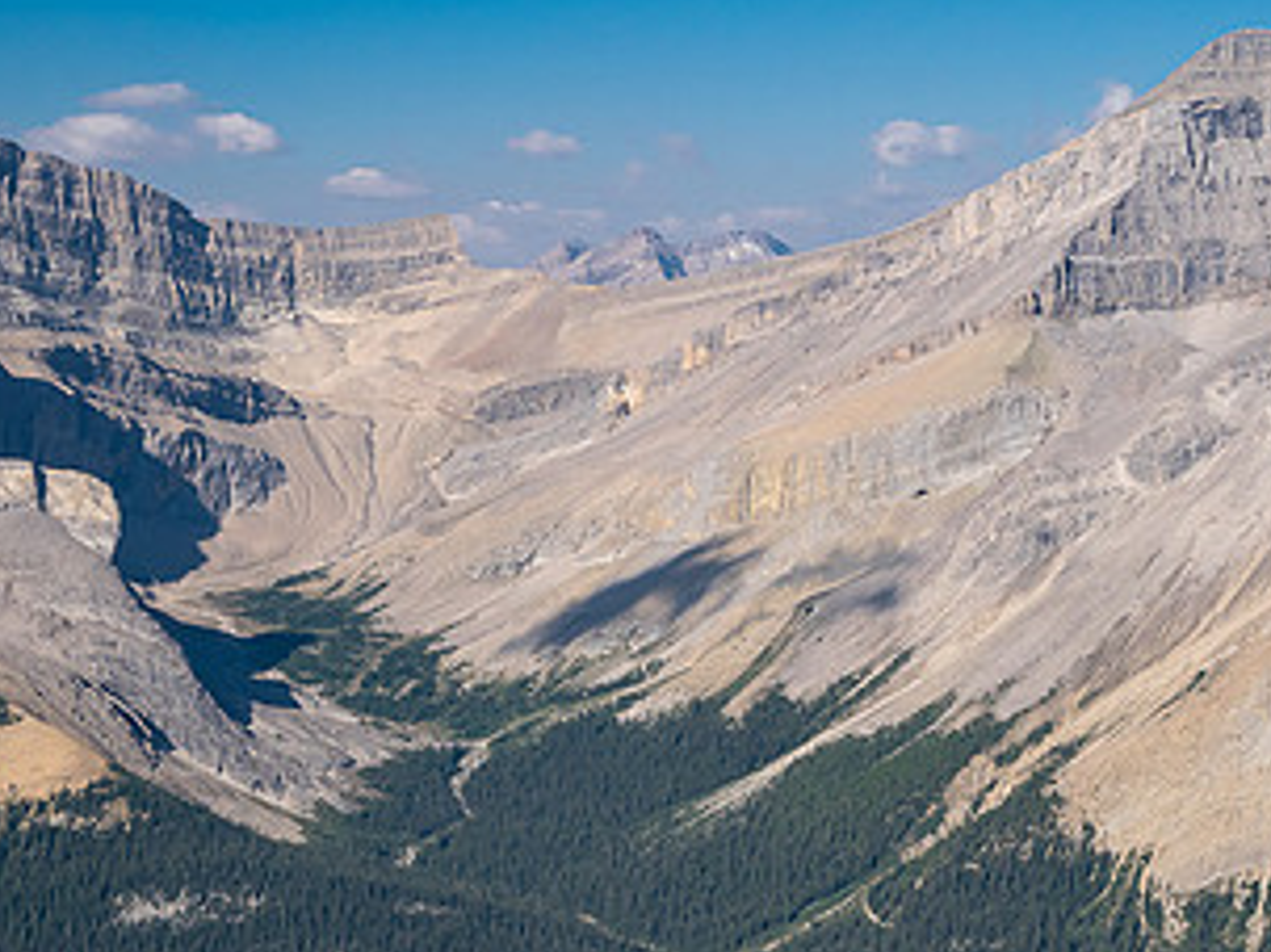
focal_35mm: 88
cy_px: 627
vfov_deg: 16.7
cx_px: 566
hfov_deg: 22.3
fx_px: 3230
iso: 200
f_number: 8
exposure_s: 1/250
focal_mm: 23
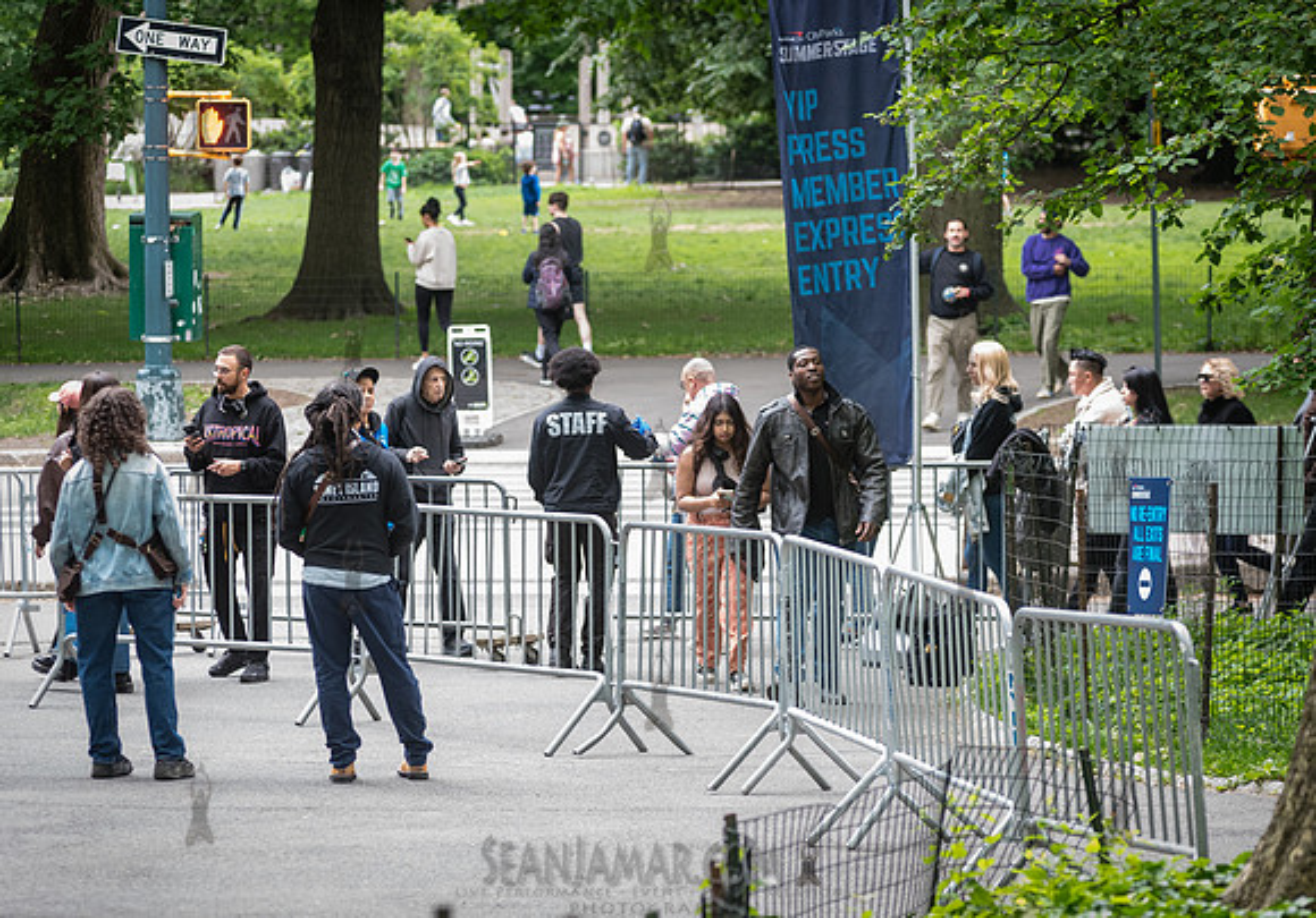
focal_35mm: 149
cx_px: 738
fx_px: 5545
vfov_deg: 9.5
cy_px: 426
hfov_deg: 13.5
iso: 1600
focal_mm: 135
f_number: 4
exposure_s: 1/100
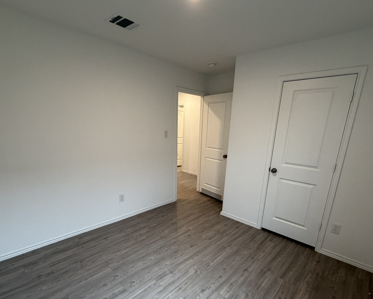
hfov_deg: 86.4
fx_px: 199
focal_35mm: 18
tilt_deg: -16.2
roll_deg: -2.1
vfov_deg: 73.0
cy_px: 180
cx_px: 187
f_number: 2.2
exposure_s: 1/120
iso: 320
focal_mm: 2.22
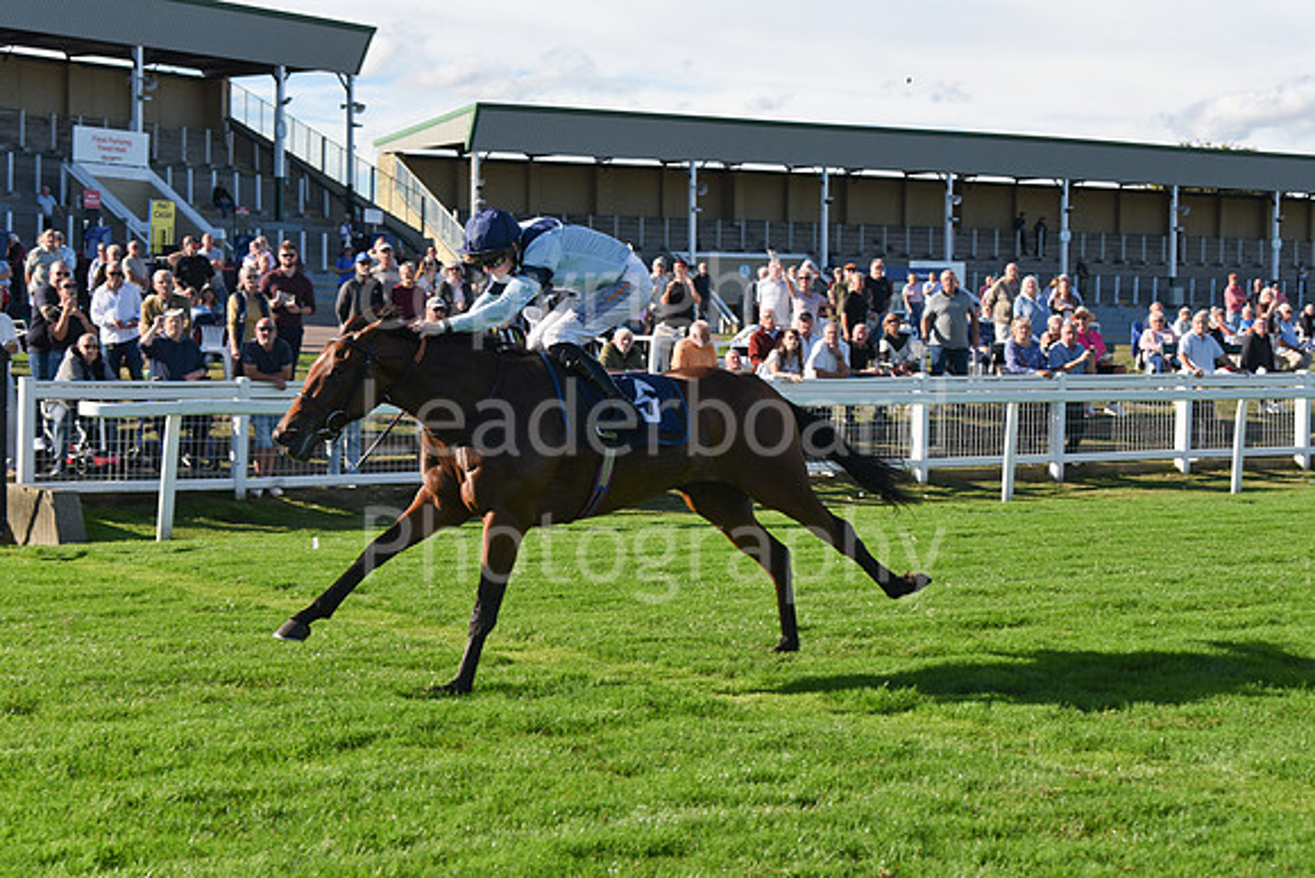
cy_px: 439
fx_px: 2557
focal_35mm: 70
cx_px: 658
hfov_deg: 28.8
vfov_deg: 19.5
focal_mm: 70
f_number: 6.3
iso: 400
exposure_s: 1/1600
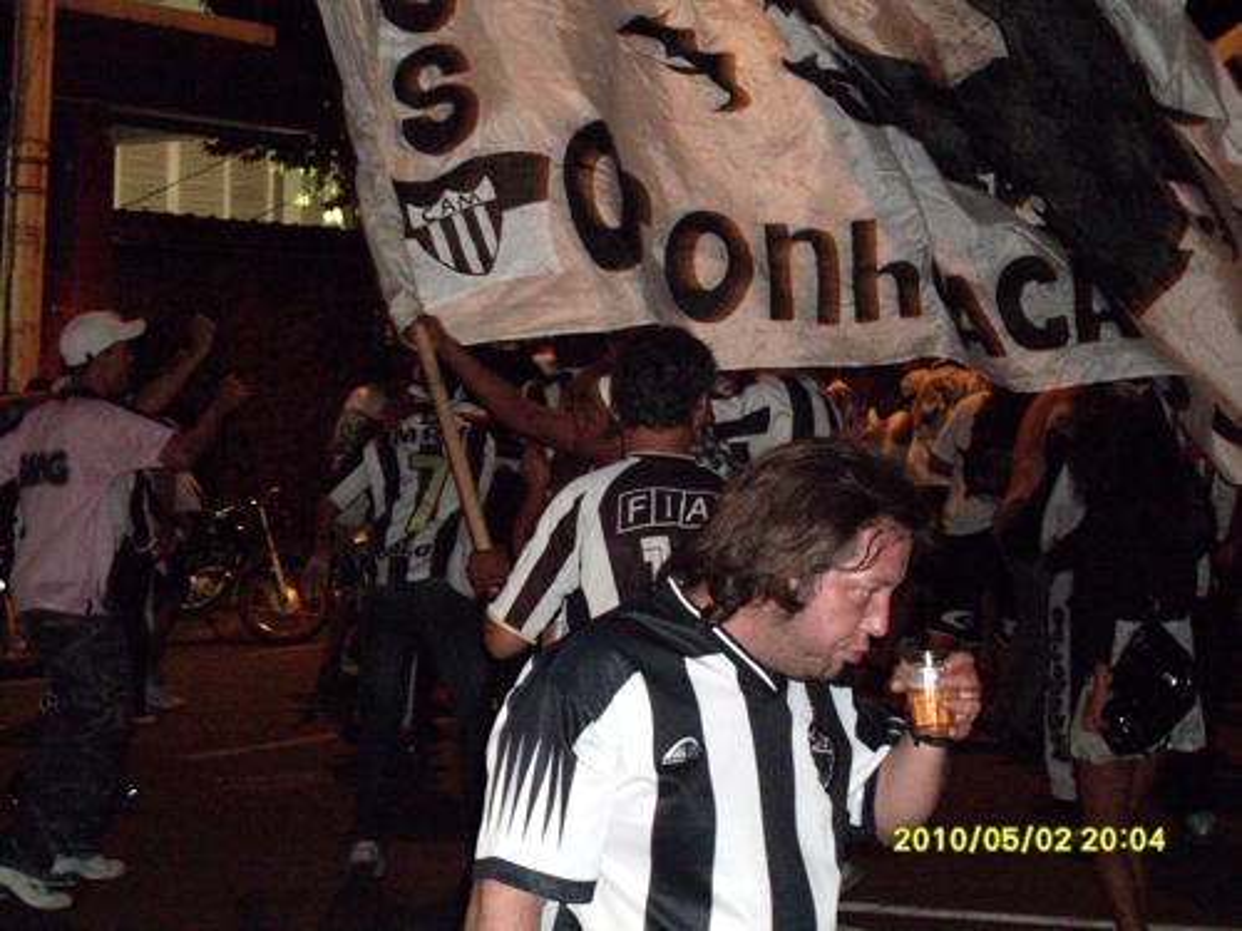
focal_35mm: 81
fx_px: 2906
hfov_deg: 24.1
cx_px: 621
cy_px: 466
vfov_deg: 18.2
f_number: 4
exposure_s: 1/60
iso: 240
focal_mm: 13.5
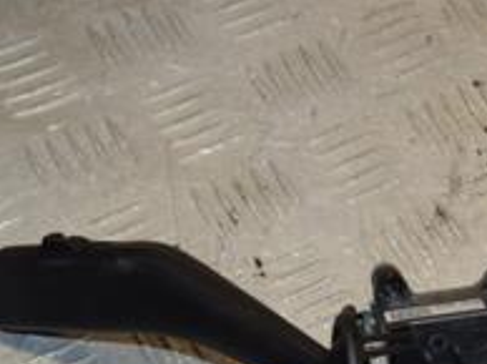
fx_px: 1883
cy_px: 296
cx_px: 550
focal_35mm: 134
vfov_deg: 11.0
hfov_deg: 14.4
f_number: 9
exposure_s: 1/200
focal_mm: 30
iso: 800
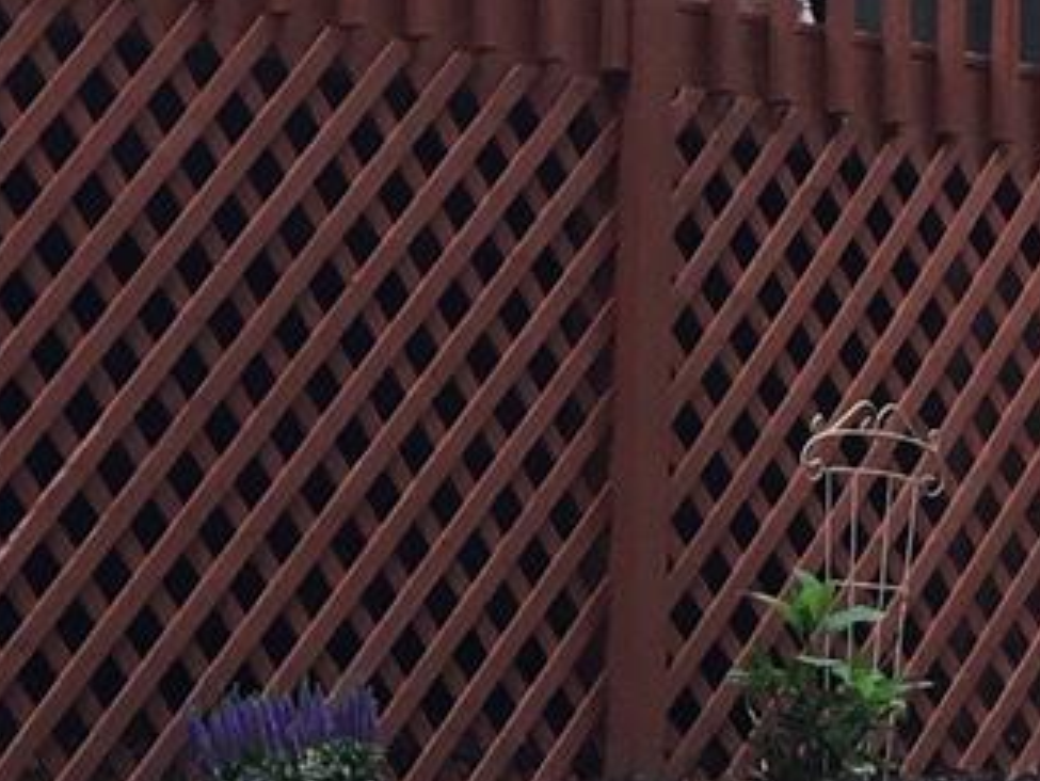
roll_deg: -1.8
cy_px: 413
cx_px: -630
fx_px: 5410
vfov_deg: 8.3
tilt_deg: +4.9
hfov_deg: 10.5
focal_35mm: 180
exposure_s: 1/120
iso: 40
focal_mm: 4.15
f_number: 2.2
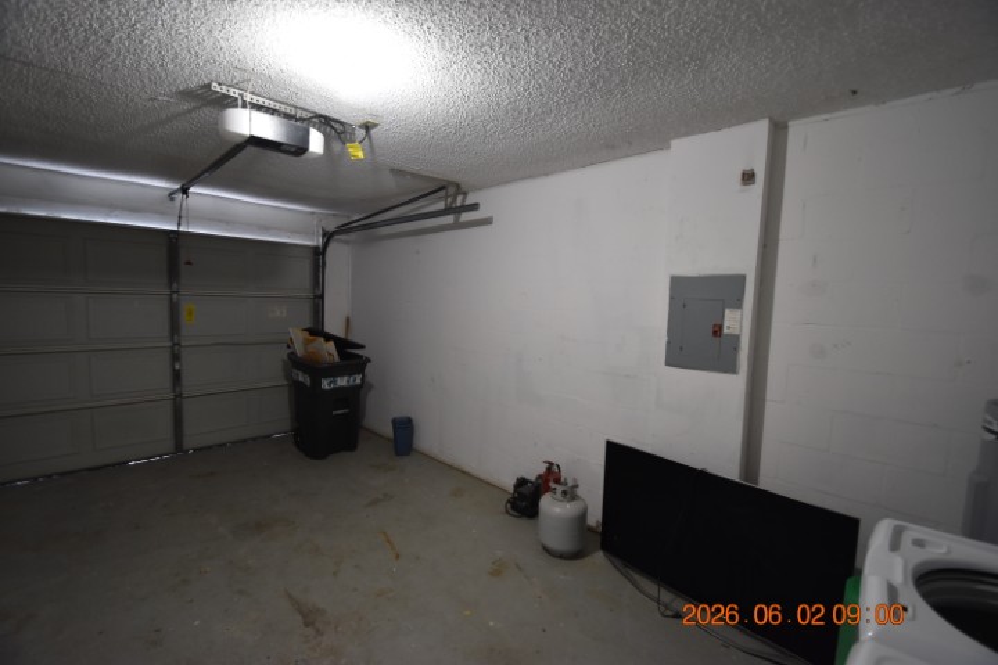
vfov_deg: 77.3
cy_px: 332
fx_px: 416
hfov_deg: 100.4
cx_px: 499
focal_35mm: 15
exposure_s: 1/30
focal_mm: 10
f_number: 3.5
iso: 800
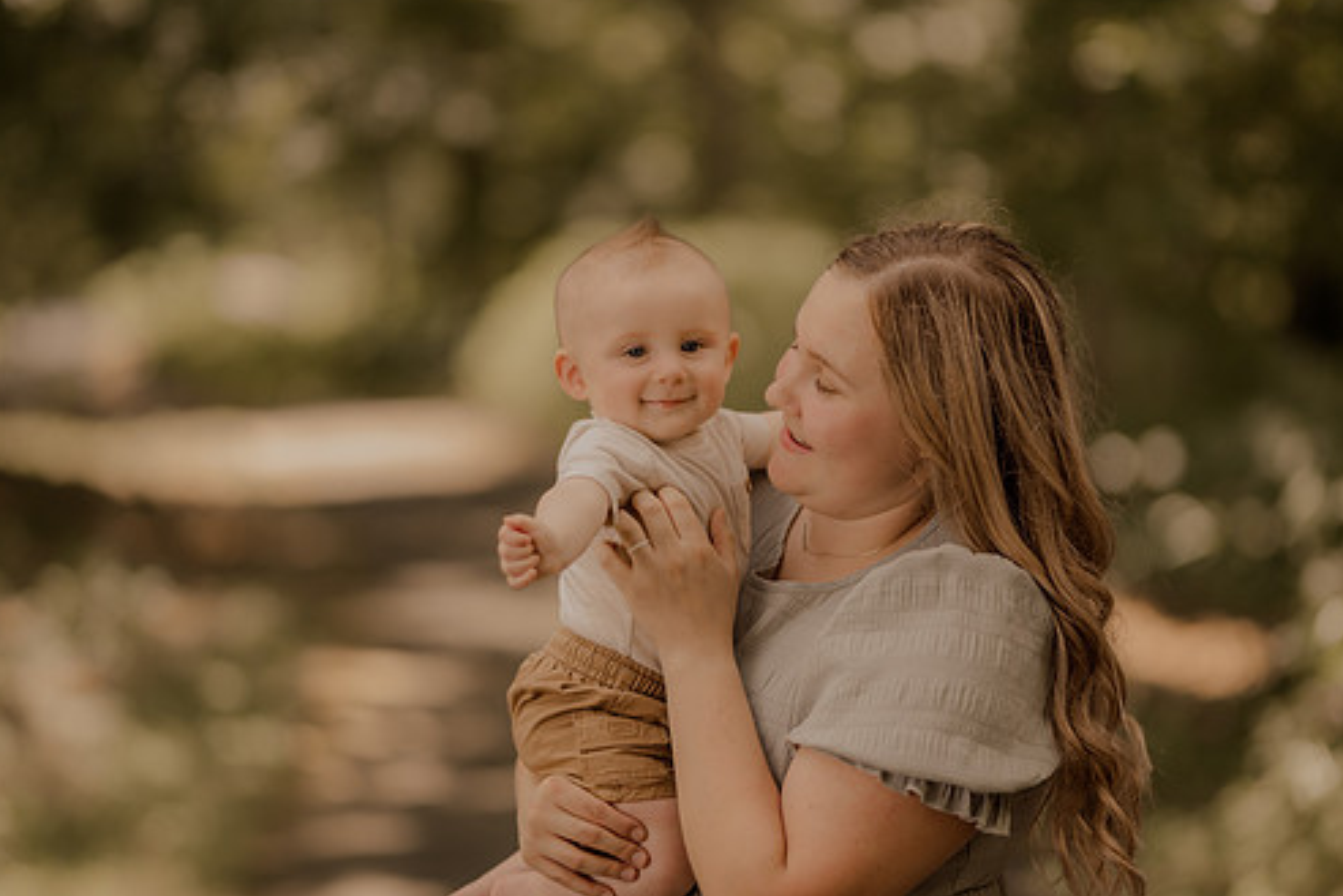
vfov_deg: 13.7
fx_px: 3731
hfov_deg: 20.4
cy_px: 464
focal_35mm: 100
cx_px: 686
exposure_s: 1/1000
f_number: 1.4
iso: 160
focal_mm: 85
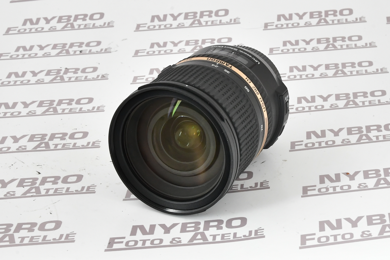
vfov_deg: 28.1
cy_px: 130
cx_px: 195
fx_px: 520
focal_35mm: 48
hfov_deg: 41.1
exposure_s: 1/125
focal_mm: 48
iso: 1600
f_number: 14
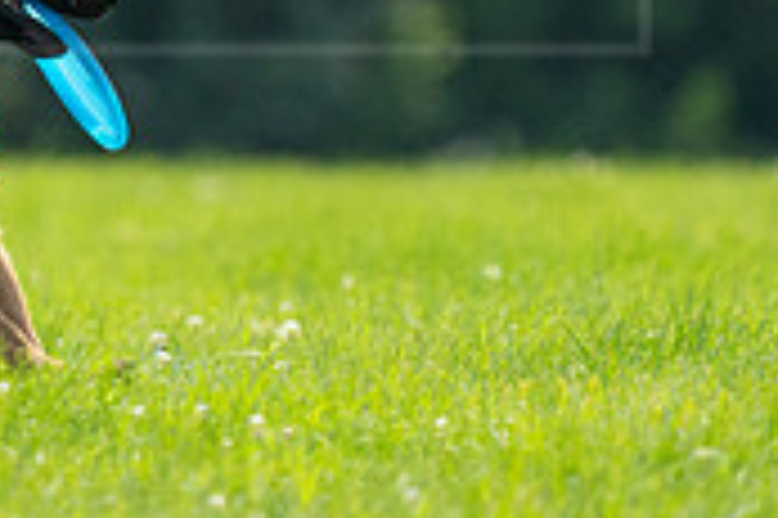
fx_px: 31112
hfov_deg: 1.4
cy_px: -16
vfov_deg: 1.0
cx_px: -90
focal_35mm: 1441
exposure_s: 1/4000
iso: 1600
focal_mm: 430
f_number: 6.3
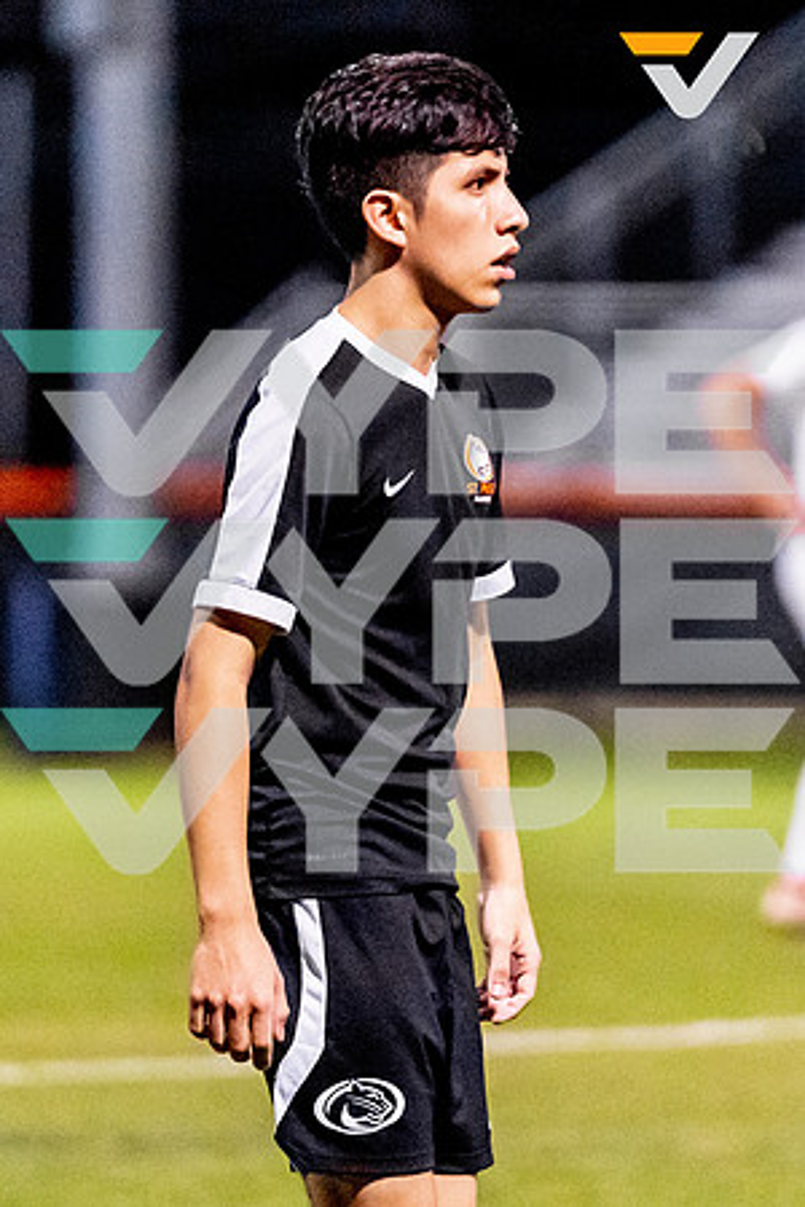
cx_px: 428
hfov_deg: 3.3
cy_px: 451
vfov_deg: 5.0
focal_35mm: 414
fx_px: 13879
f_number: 2.8
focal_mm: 200
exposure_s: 1/1250
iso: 6400
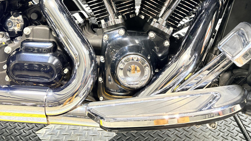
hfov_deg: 54.0
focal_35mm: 37
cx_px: 122
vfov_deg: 30.8
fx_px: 246
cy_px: 20
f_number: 1.6
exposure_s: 1/60
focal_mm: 5.96
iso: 200
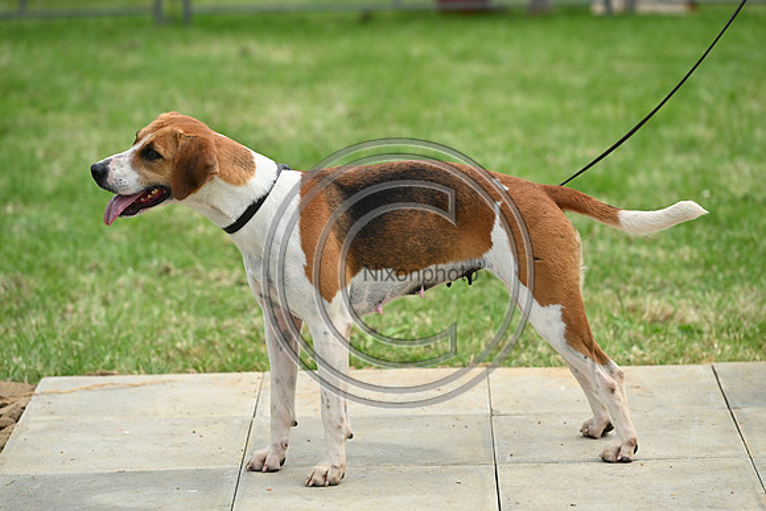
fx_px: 3618
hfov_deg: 12.1
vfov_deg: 8.1
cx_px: 383
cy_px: 256
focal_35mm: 170
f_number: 4.5
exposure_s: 1/1000
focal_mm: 170
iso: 220
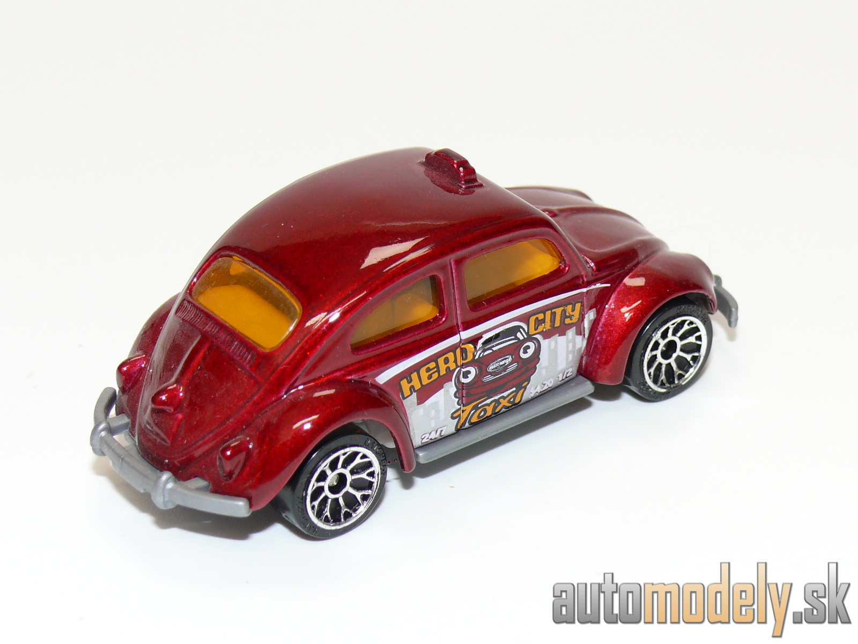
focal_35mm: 95
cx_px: 429
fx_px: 2355
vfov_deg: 15.6
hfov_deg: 20.7
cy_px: 322
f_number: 4
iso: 100
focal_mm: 12.9
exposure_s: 1/30
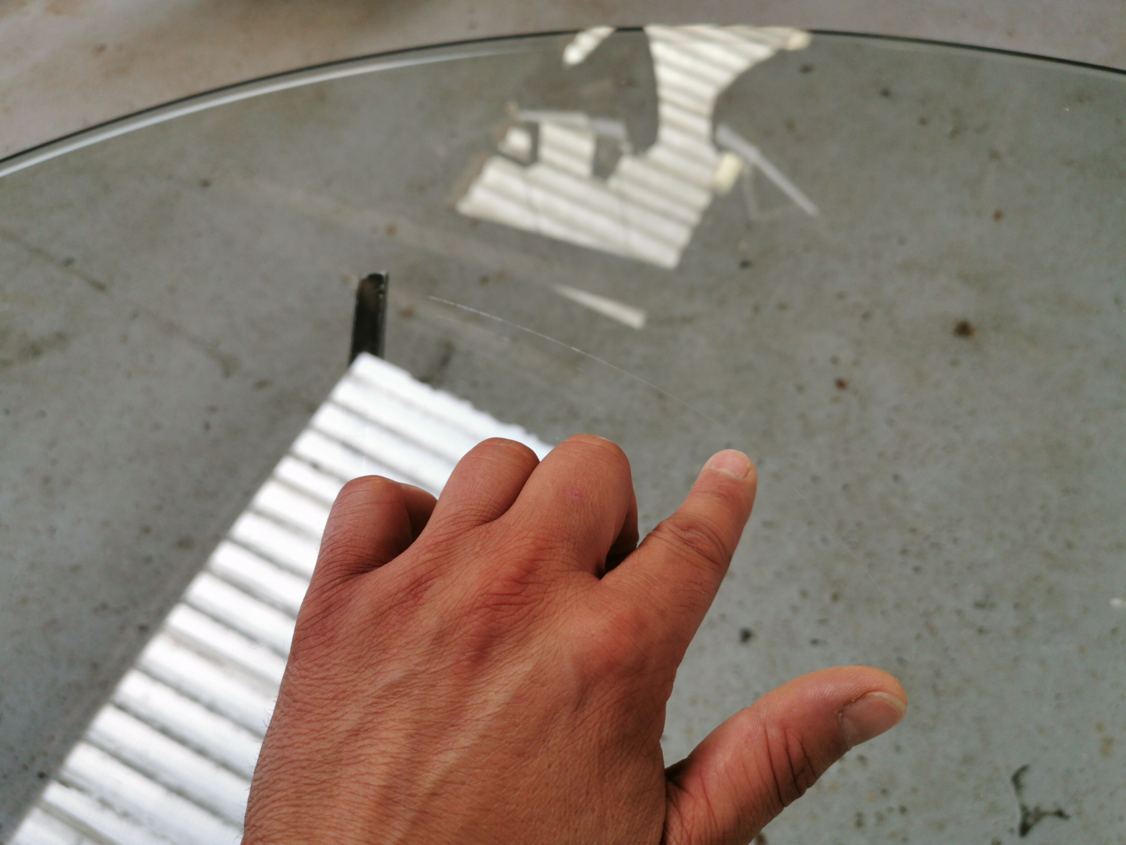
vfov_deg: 51.4
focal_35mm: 27
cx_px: 563
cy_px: 422
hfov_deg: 65.3
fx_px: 878
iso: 64
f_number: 1.8
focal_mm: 5.58
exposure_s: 1/100
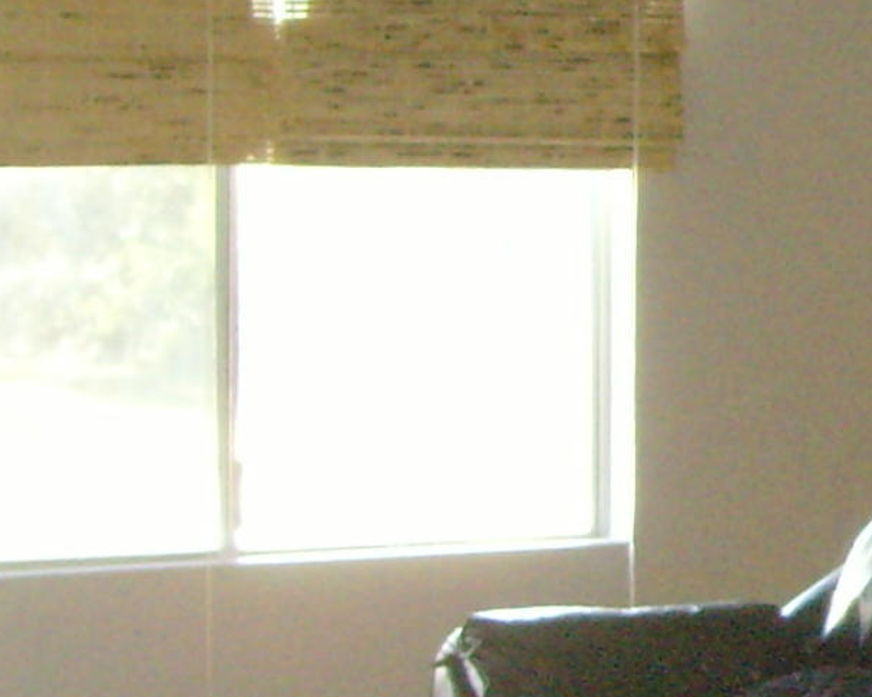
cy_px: 271
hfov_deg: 11.2
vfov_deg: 9.2
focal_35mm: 167
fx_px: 4309
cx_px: 1264
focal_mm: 6.6
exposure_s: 1/45
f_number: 3.5
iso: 400
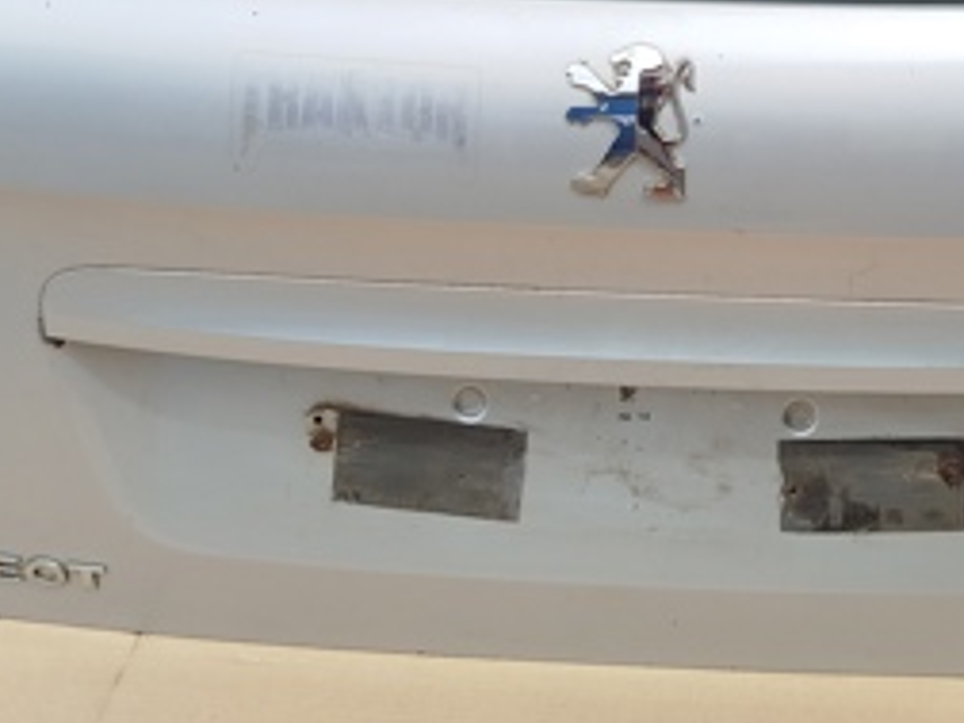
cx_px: 689
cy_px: -38
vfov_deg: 22.8
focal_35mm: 61
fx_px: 1699
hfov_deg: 31.3
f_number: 1.7
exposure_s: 1/572
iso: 50
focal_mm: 5.31
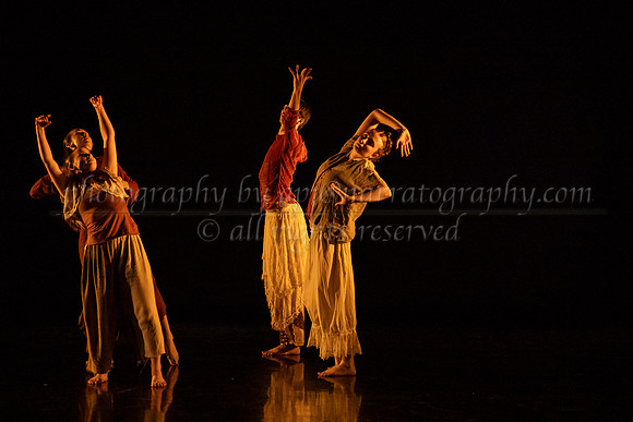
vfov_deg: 16.0
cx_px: 361
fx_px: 1505
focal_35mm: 86
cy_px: 196
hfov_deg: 23.7
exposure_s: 1/400
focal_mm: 75
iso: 4000
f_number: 4
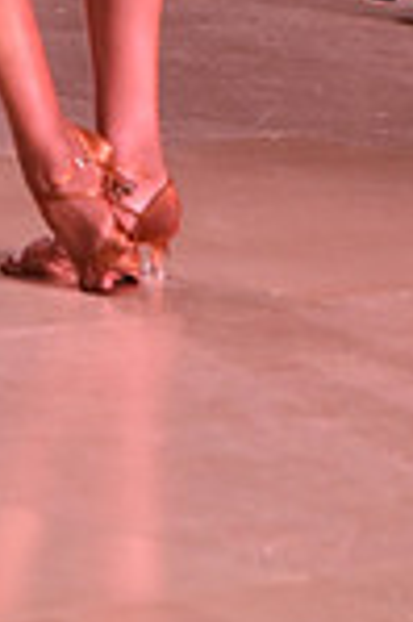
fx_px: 6381
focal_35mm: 370
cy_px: -447
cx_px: -240
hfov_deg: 3.7
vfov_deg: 5.5
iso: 2500
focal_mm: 95
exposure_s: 1/320
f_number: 6.3
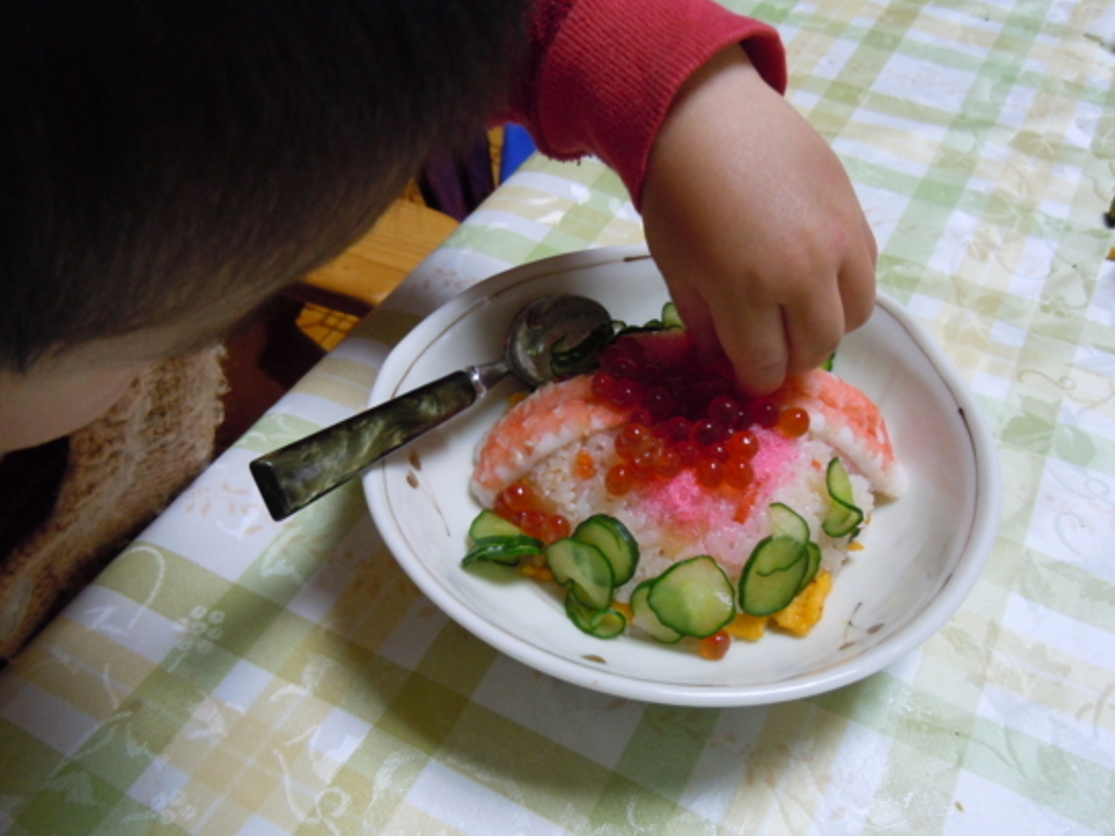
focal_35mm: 33
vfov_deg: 43.0
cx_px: 554
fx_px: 1063
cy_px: 435
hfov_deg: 55.3
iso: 400
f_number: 3.5
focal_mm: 5.4
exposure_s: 1/15
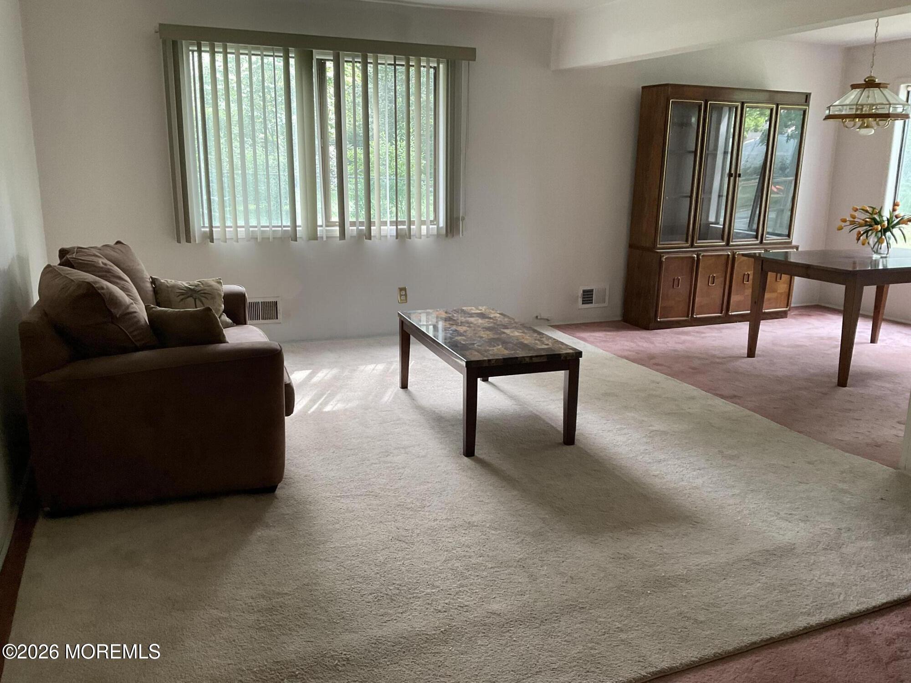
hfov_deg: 61.7
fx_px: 763
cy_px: 342
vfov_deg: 48.2
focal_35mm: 29
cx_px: 456
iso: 80
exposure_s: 1/60
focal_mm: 3
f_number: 1.8
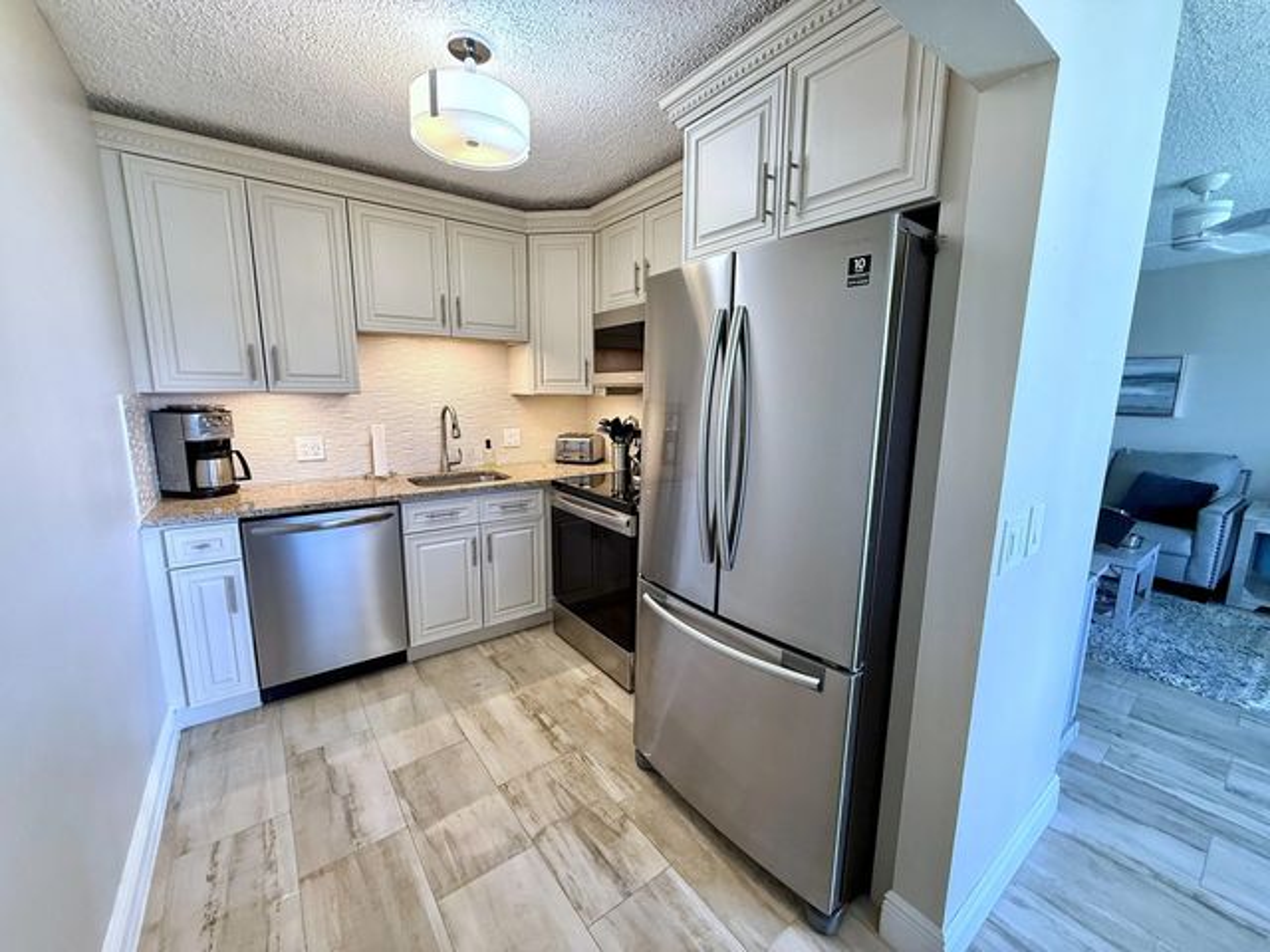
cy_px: 476
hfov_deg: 102.1
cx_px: 635
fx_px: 514
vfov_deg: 85.7
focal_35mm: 14
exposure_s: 1/120
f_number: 2.2
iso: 250
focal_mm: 2.22
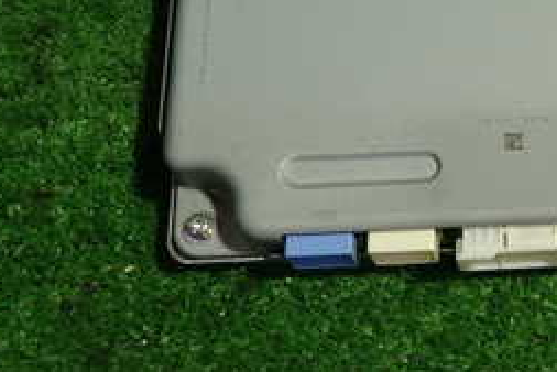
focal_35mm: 74
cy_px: 51
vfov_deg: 18.2
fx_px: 1146
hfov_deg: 25.9
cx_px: 557
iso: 200
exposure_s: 1/50
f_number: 2.3
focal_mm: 5.4
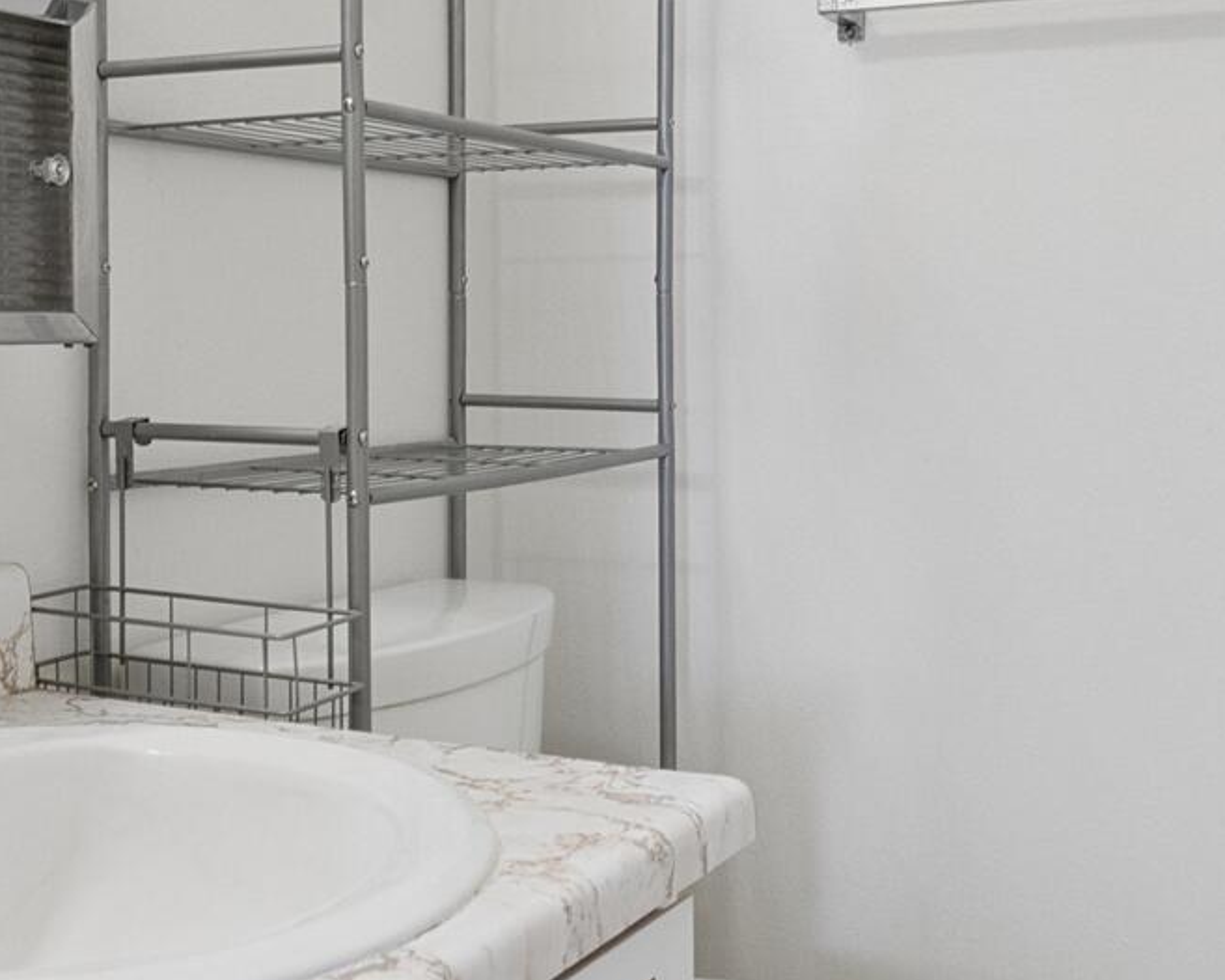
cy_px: 387
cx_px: 446
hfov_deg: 37.1
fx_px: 1813
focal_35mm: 50
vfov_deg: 30.2
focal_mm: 14
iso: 1250
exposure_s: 1/20
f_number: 8
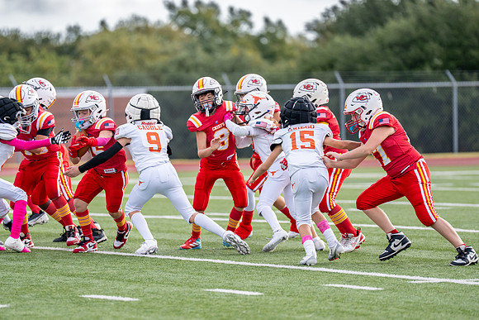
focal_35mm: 260
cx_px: 224
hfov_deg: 7.9
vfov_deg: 5.3
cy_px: 169
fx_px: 3461
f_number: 2.8
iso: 400
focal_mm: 200
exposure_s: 1/2500
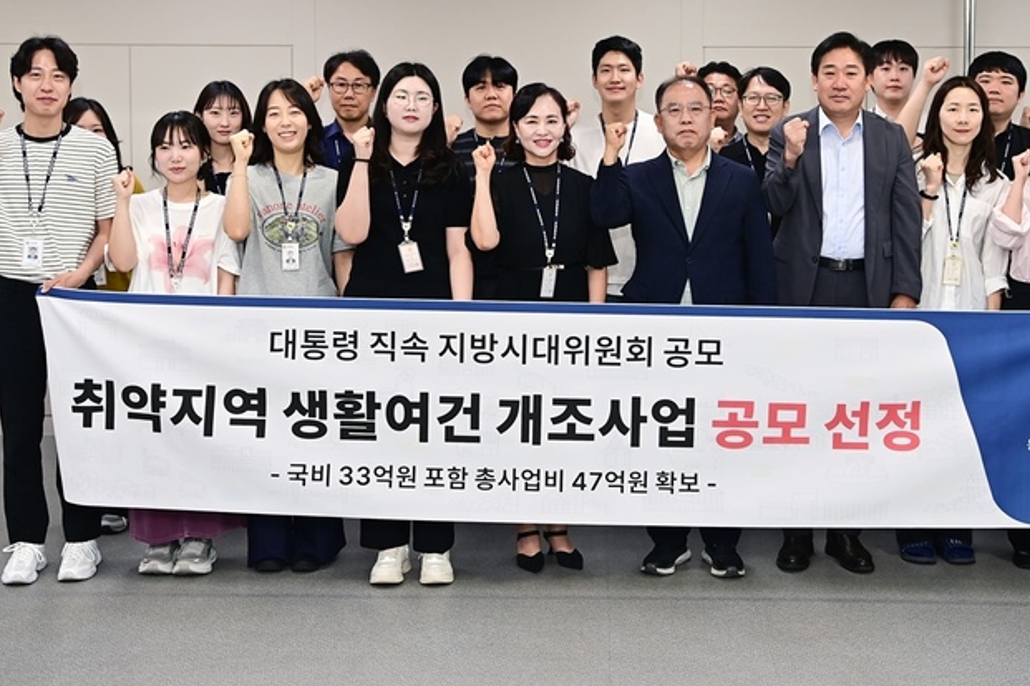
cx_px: 579
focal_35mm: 58
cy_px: 217
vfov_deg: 23.3
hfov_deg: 34.4
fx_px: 1659
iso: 1000
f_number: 4
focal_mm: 40
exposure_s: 1/200
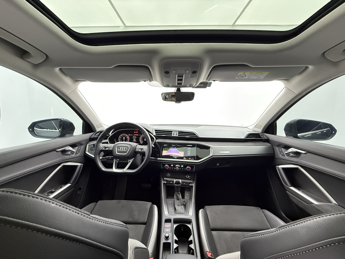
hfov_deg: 102.1
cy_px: 130
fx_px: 140
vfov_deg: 85.7
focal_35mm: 14
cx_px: 172
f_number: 2.2
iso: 800
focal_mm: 2.22
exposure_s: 1/50
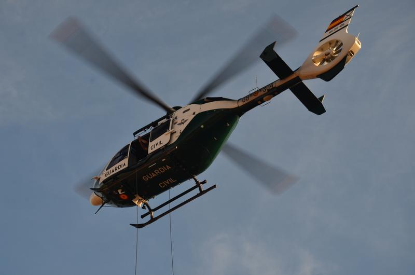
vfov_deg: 10.7
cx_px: 208
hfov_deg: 16.1
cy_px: 138
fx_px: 1467
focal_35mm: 128
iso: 250
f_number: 10
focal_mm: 85
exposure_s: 1/200
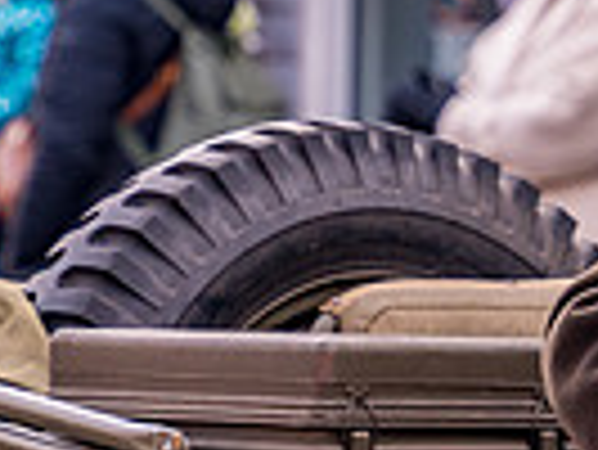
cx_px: 953
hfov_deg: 2.9
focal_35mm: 670
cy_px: 331
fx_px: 11585
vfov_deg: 2.2
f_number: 6.3
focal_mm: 160
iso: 800
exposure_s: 1/400
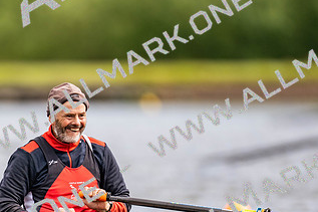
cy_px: 174
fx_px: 9702
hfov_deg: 1.9
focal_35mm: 1099
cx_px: 74
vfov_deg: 1.2
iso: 250
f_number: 4
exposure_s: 1/2500
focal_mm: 600
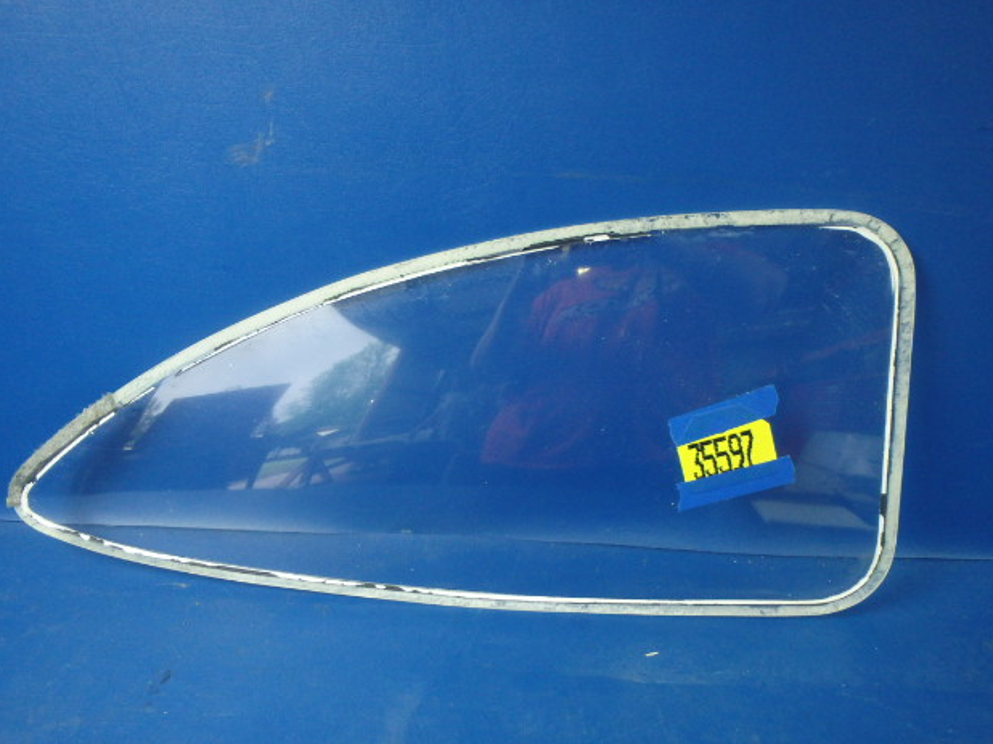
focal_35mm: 29
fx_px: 832
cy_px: 374
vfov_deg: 48.2
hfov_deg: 61.7
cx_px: 505
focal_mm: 5
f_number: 3.9
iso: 400
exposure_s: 1/30
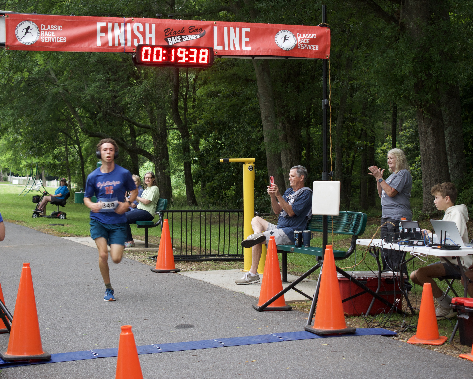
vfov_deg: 19.7
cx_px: 222
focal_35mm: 78
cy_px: 189
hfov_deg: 24.4
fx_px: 1092
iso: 720
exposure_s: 1/60
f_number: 5.3
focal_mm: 46
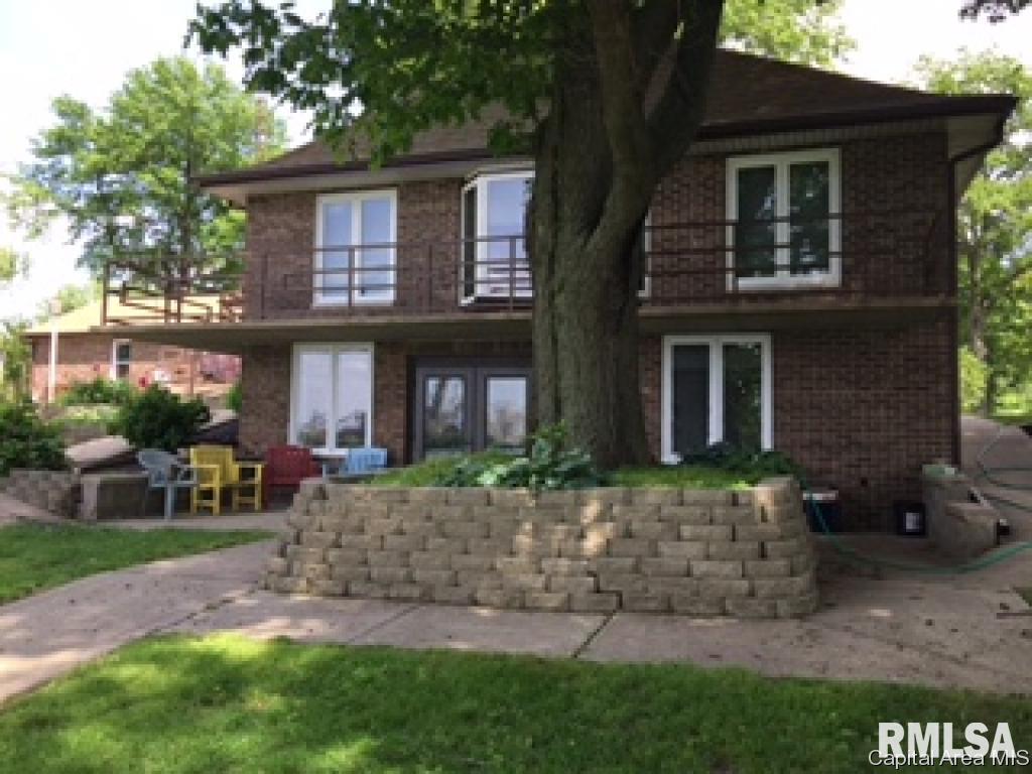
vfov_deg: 48.2
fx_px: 865
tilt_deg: +5.0
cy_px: 387
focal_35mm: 29
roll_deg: -1.9
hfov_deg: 61.7
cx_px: 516
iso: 32
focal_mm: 4.15
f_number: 2.2
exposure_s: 1/388
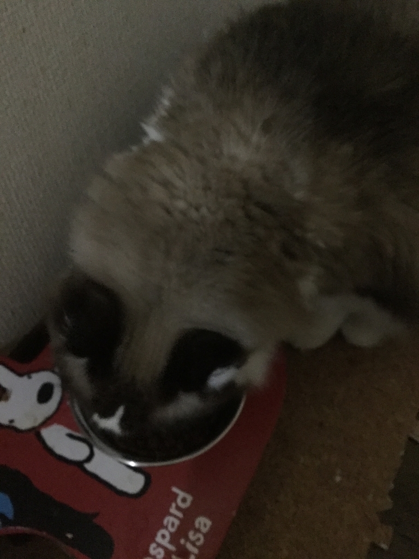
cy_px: 280
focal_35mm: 31
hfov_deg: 45.4
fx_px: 500
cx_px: 210
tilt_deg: -55.4
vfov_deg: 58.4
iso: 800
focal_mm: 3.3
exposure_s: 1/15
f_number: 2.4
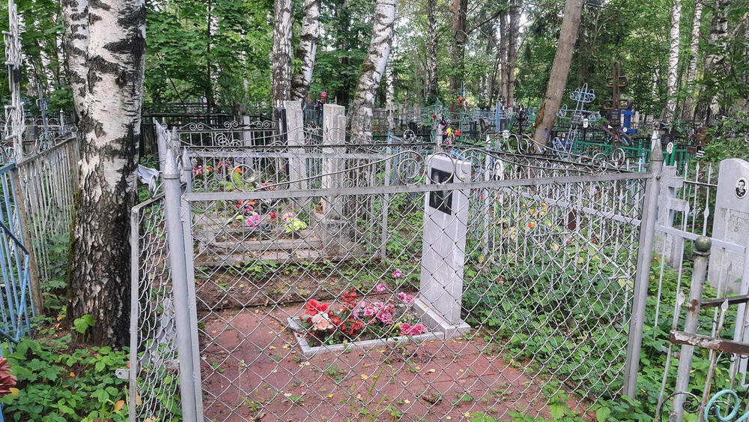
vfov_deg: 40.1
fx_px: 576
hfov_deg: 66.0
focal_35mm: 29
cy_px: 246
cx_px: 383
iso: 125
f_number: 1.7
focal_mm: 4.32
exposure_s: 1/120
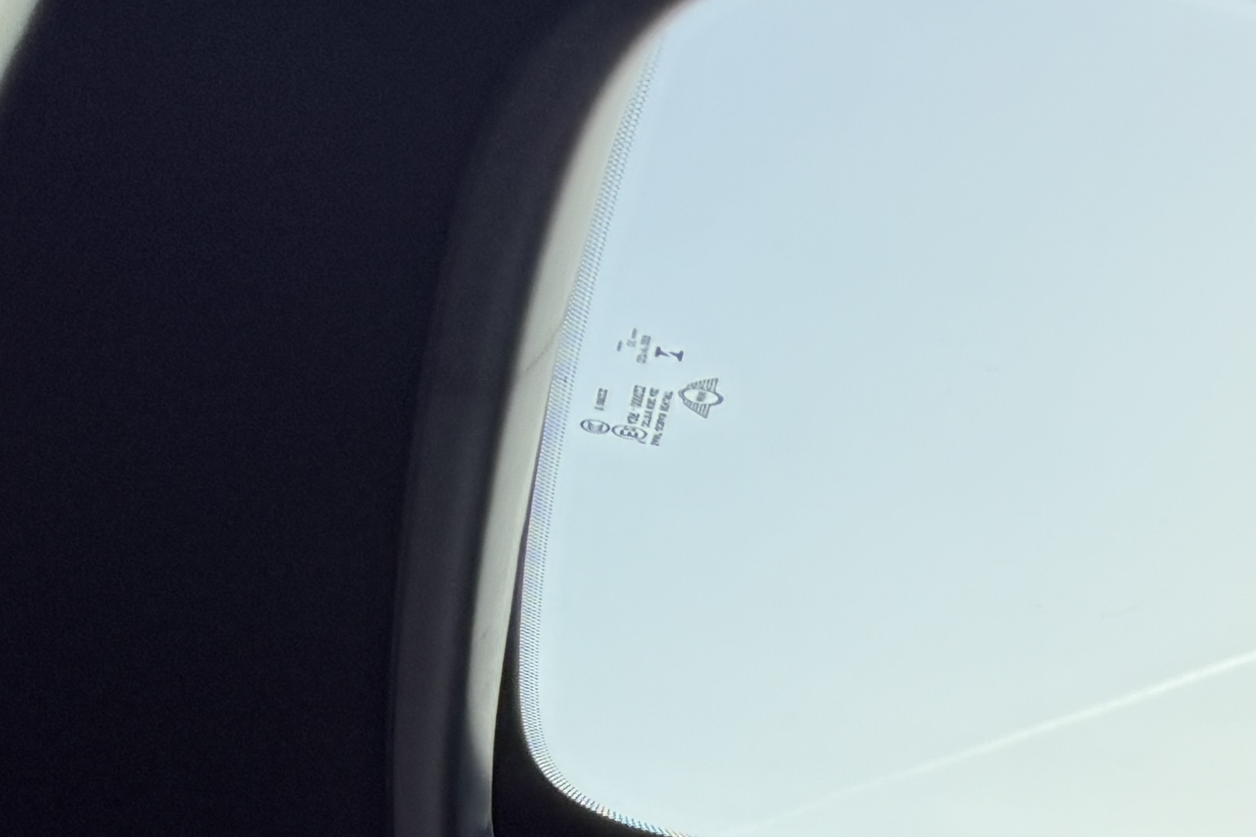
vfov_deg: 13.6
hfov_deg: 18.5
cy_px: 1603
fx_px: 3070
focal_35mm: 88
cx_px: 2207
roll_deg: -0.4
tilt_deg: +6.1
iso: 100
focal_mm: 6.76
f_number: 1.78
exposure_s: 1/121
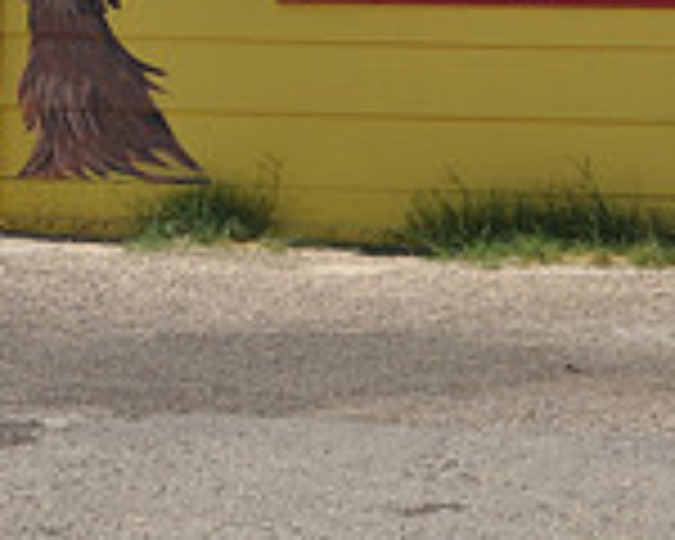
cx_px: 1053
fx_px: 3792
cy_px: -277
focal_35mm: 190
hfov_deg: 9.8
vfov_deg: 8.0
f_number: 7.1
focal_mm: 35
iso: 200
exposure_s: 1/200
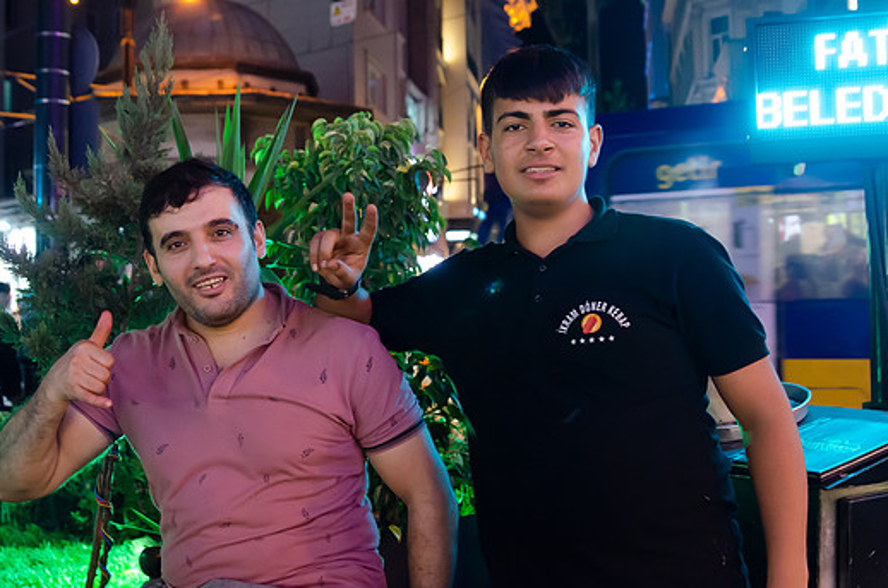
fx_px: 1157
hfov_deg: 42.0
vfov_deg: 28.5
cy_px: 274
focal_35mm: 47
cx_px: 441
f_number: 4
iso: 2000
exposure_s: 1/60
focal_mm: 28
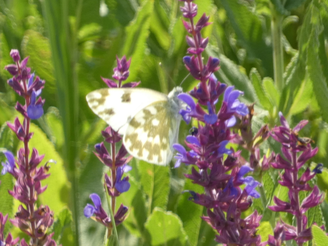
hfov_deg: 2.1
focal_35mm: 947
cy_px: 123
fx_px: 8974
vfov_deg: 1.6
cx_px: 164
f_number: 5.6
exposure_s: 1/125
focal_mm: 169.6
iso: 125
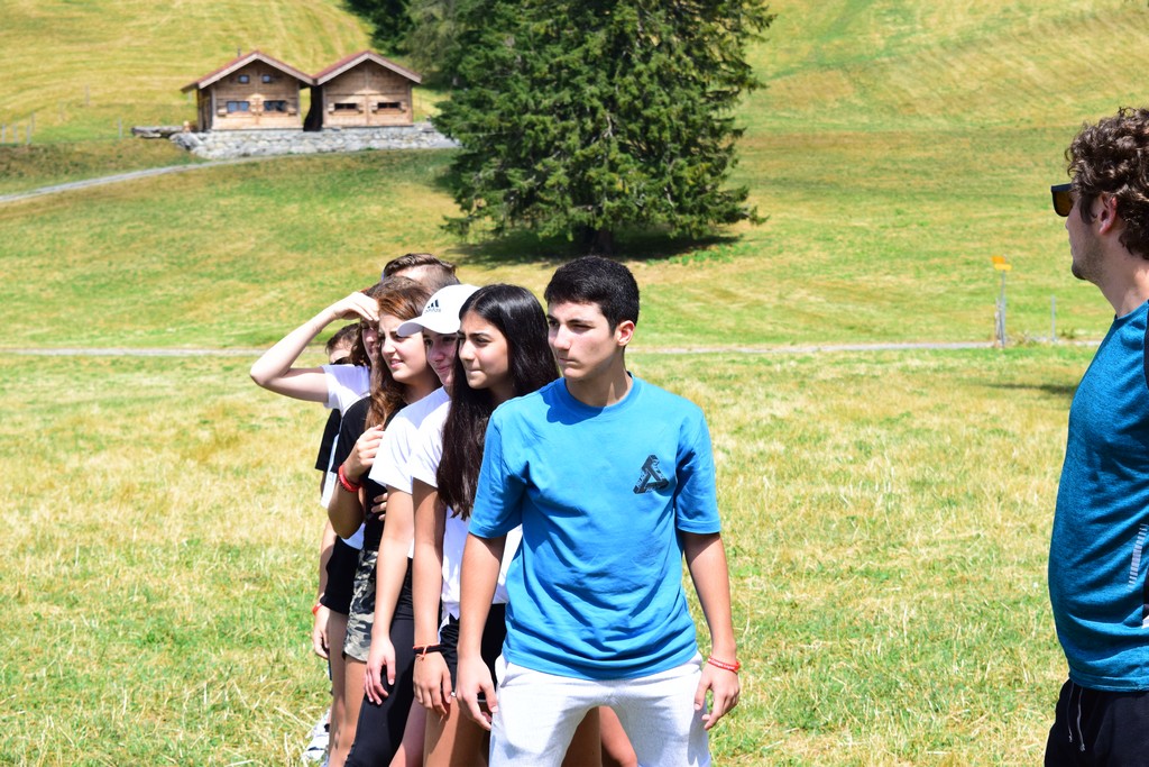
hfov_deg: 24.6
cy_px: 384
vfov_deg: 16.6
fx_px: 2633
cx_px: 574
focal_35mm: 82
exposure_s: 1/1250
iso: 800
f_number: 10
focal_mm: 55
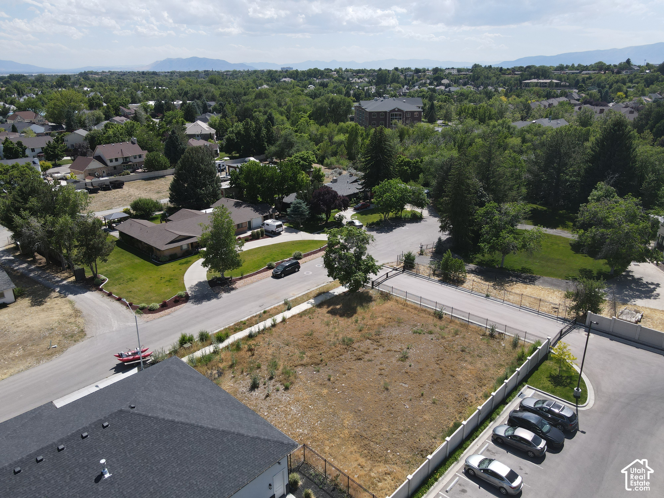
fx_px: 460
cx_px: 332
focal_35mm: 24
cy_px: 249
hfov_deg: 71.6
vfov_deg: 56.8
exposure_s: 1/640
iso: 100
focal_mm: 4.5
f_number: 2.8
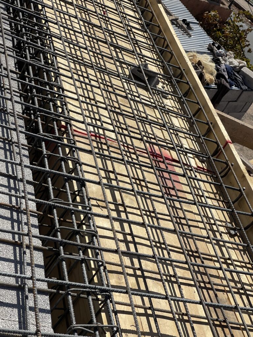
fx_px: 624
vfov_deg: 30.3
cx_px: 126
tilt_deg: -29.8
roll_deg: -36.4
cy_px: 168
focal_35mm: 64
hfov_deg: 22.9
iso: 20
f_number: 2.2
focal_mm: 7.5
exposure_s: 1/2096
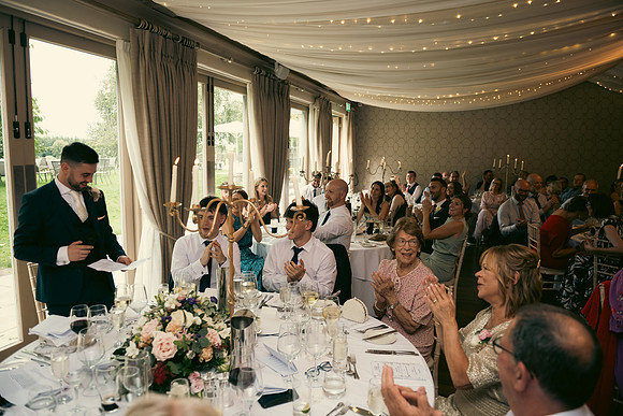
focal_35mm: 24
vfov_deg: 53.2
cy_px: 208
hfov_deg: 73.7
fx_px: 415
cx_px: 312
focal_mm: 24
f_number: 3.5
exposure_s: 1/160
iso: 400
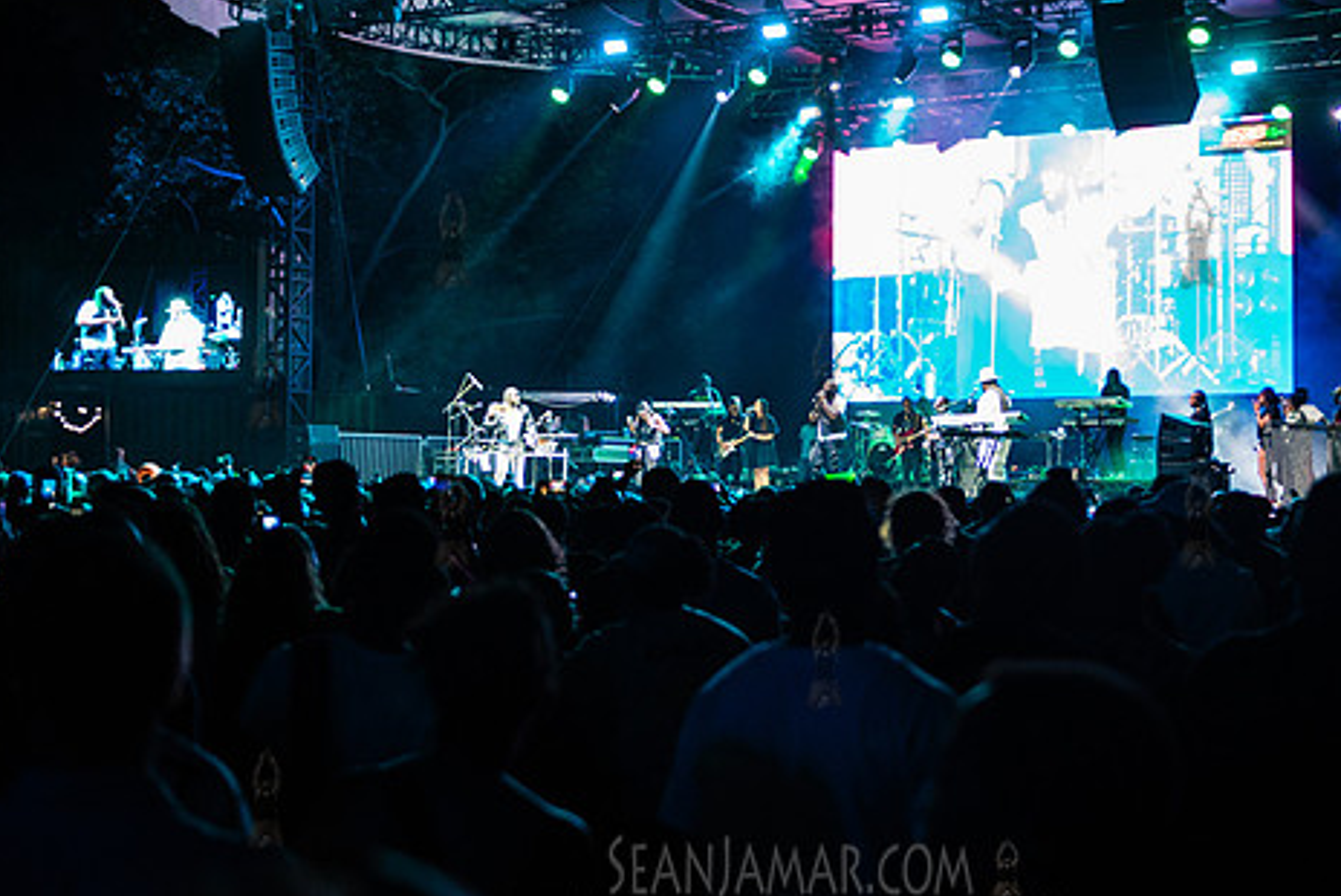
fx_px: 2236
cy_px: 377
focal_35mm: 60
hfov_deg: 33.2
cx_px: 824
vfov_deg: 22.6
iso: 3200
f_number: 2.8
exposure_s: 1/250
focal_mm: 48
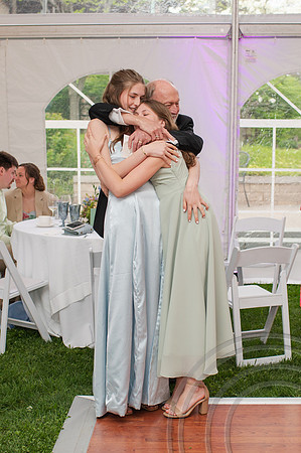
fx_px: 769
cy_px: 231
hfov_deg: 22.1
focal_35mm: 61
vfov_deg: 32.8
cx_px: 152
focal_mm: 35
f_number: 3.2
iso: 800
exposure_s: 1/200
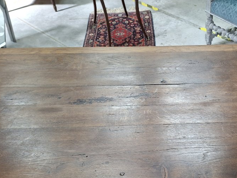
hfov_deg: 43.3
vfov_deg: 34.4
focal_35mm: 41
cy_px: 135
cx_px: 195
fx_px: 281
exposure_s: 1/50
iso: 320
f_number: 1.8
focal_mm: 5.54
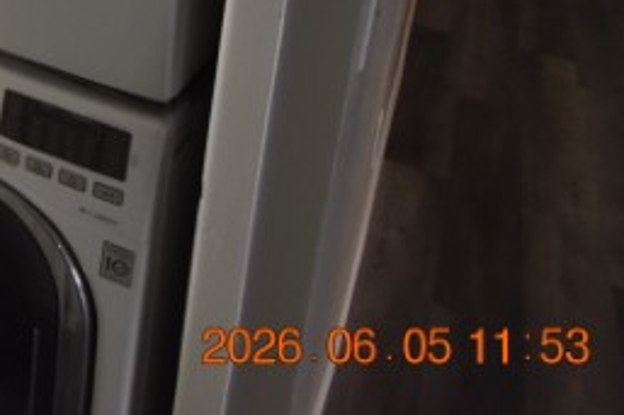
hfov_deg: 36.3
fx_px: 728
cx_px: -119
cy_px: -148
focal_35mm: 42
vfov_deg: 26.2
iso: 800
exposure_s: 1/180
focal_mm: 10
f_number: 3.5
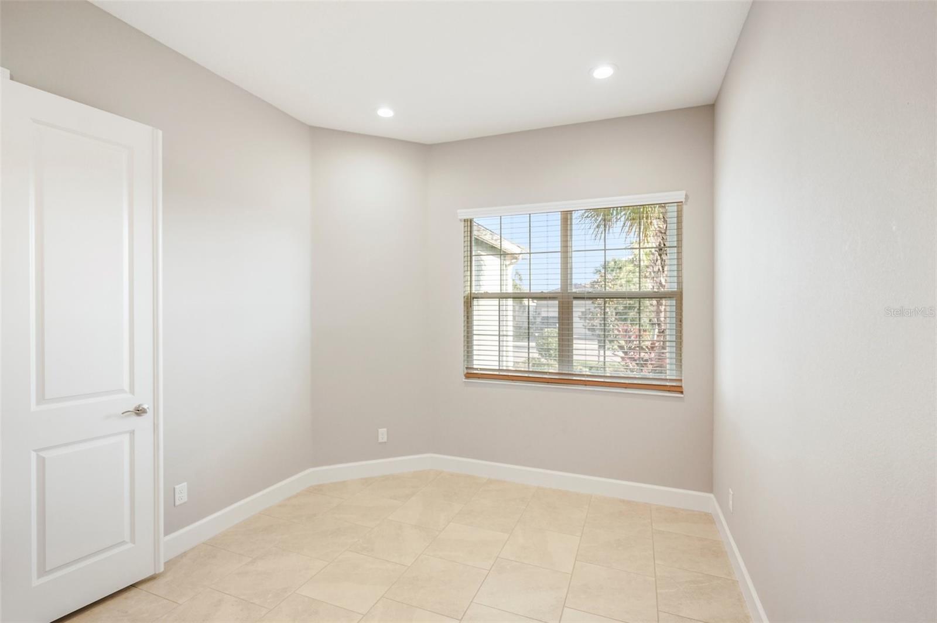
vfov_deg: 73.6
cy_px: 312
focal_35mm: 16
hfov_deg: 96.8
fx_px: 416
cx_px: 468
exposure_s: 1/30
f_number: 4
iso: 400
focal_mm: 16
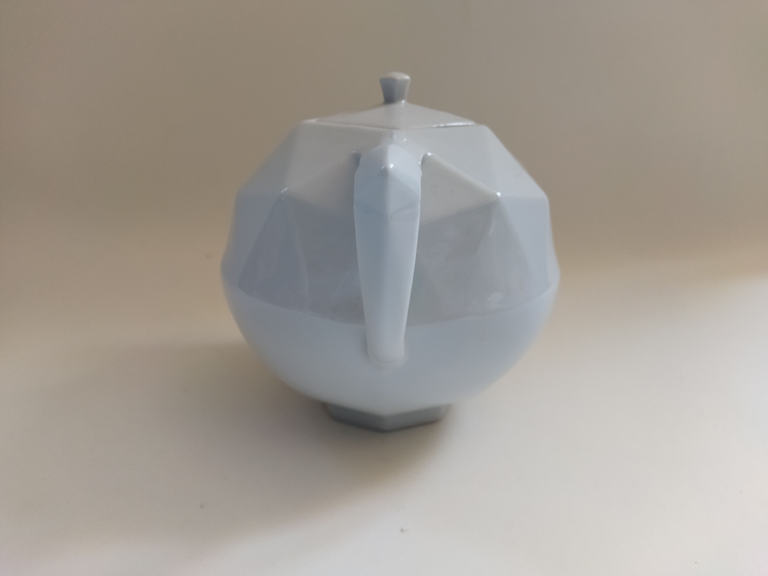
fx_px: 599
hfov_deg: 65.3
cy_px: 288
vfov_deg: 51.4
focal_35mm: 27
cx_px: 384
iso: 225
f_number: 1.79
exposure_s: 1/50
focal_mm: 4.71
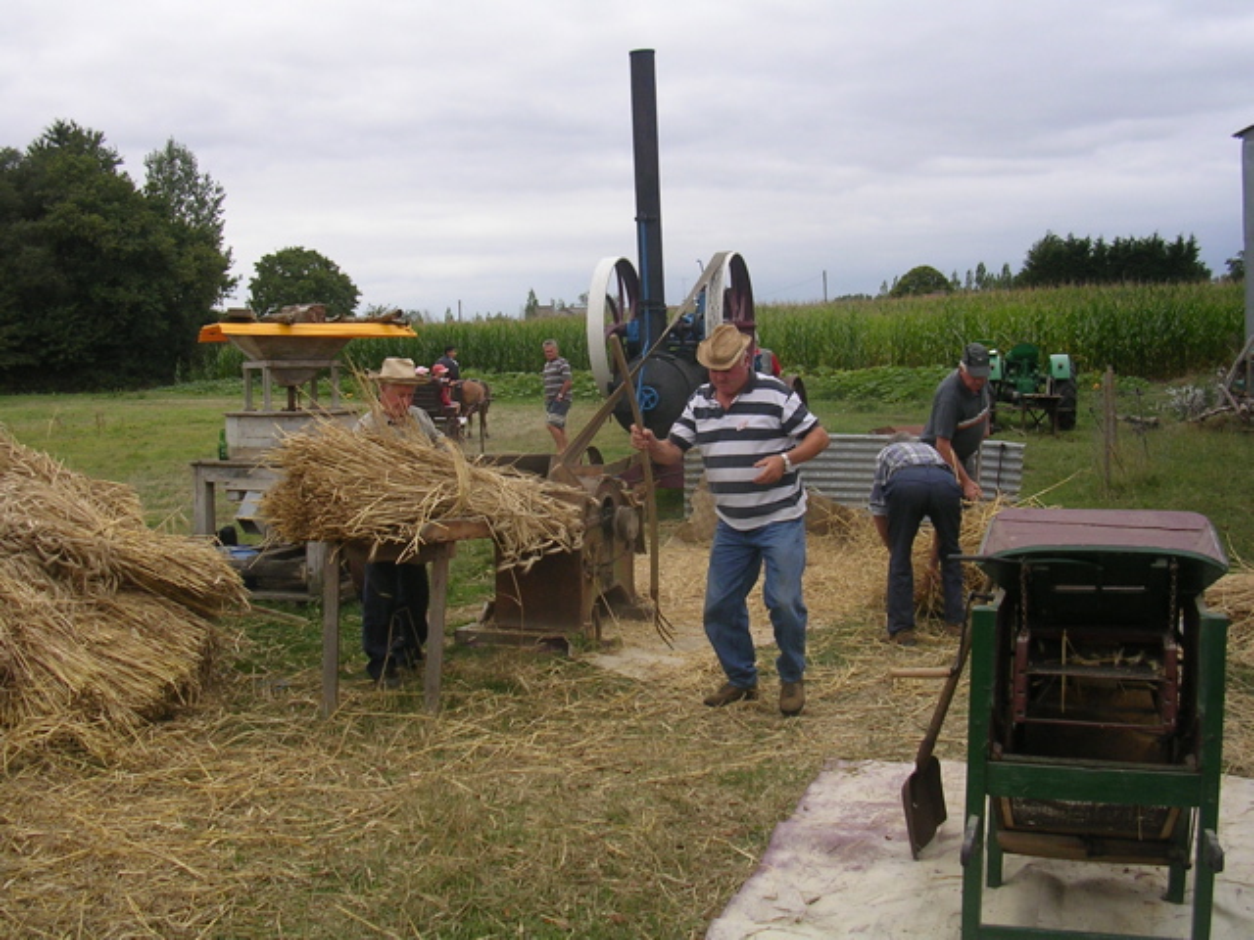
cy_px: 470
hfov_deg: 45.8
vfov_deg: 35.1
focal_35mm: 41
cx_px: 627
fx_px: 1485
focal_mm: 6.2
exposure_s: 1/267
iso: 50
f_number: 2.9
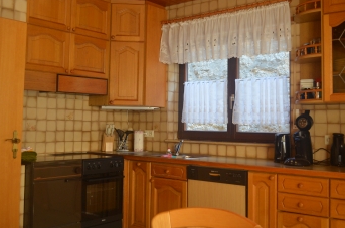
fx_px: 402
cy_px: 98
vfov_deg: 31.7
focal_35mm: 42
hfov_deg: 46.5
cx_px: 186
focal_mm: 24
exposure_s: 1/50
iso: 800
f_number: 4
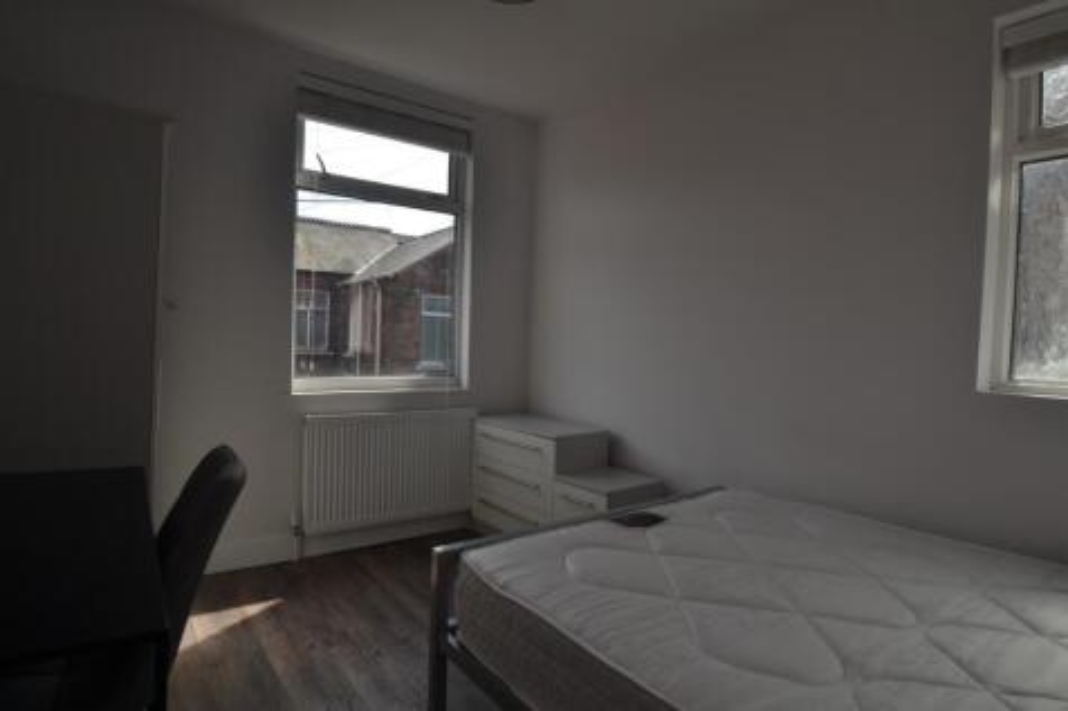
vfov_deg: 67.3
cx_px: 534
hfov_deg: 90.0
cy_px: 356
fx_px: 534
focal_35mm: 18
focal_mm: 12
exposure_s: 1/125
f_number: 5.6
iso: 100
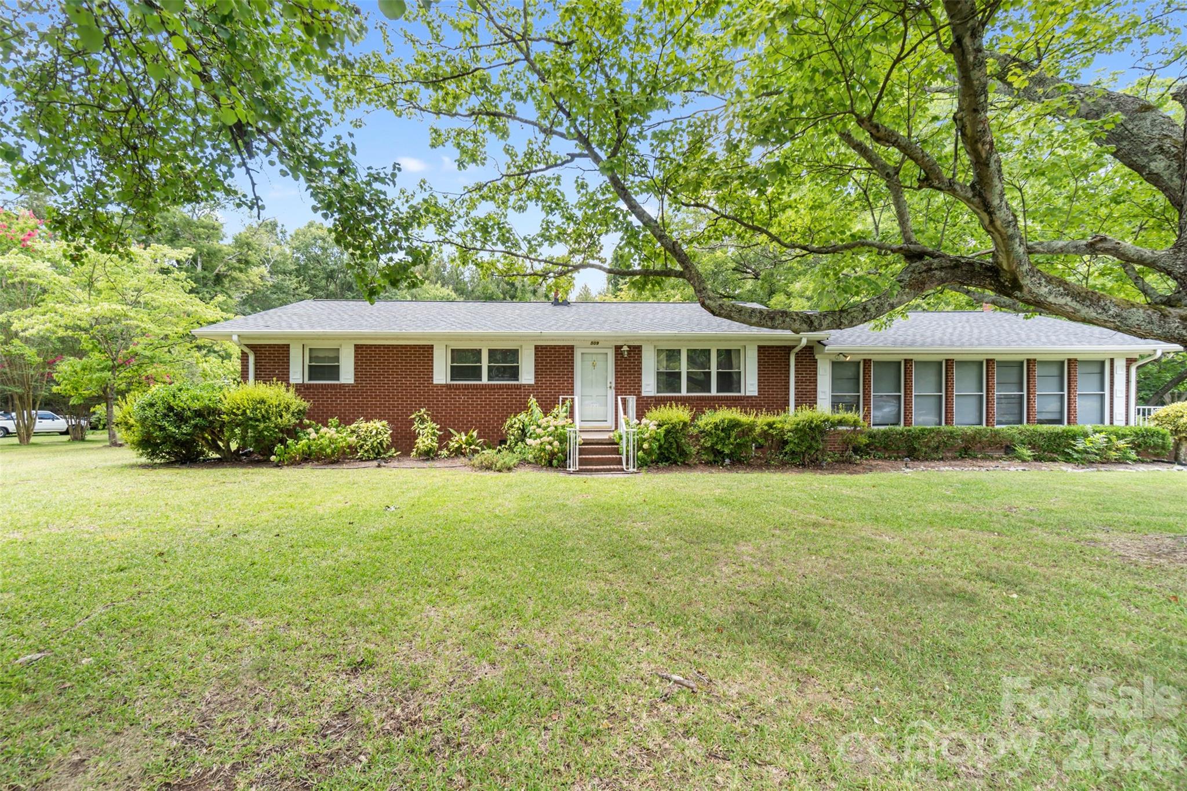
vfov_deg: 77.3
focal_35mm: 15
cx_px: 594
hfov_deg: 100.4
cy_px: 396
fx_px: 495
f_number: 7.1
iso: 100
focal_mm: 10
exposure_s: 1/40
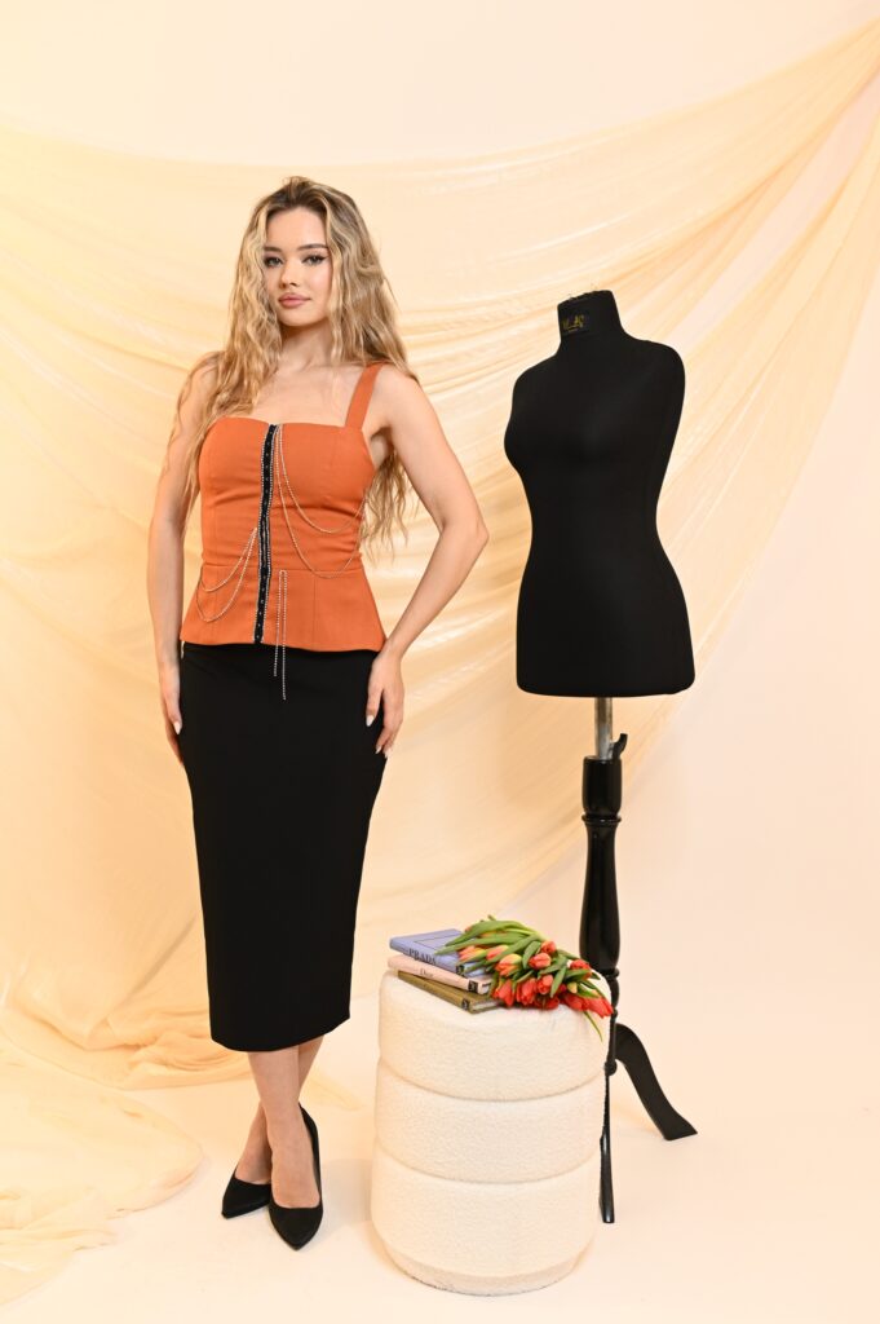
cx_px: 440
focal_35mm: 35
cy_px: 662
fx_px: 1285
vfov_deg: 54.5
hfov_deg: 37.8
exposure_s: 1/250
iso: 1600
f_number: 4
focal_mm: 35
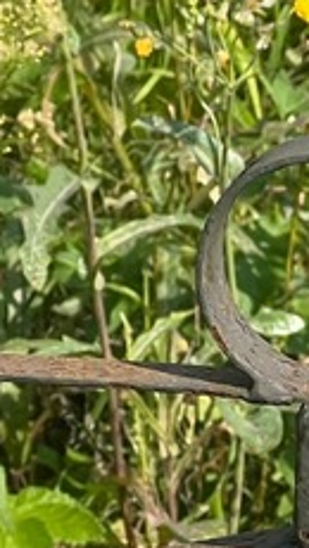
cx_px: 913
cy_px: 368
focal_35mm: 291
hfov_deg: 4.0
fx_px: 4237
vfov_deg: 7.4
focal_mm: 9
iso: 32
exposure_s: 1/919
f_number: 2.8
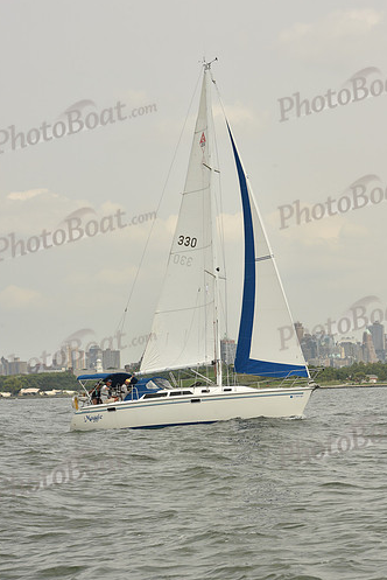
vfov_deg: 19.4
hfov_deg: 13.1
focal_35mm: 105
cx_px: 217
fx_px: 1691
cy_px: 277
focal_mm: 90
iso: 250
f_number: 11
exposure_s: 1/640
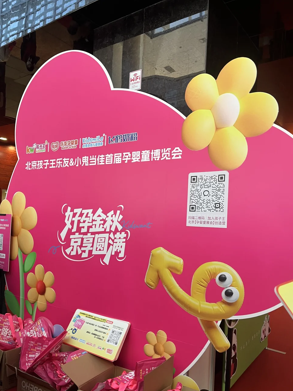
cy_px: 217
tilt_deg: +0.4
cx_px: 142
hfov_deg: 48.2
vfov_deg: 61.5
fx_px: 327
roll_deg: -2.6
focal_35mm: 29
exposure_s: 1/50
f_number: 1.6
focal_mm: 5.1
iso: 100
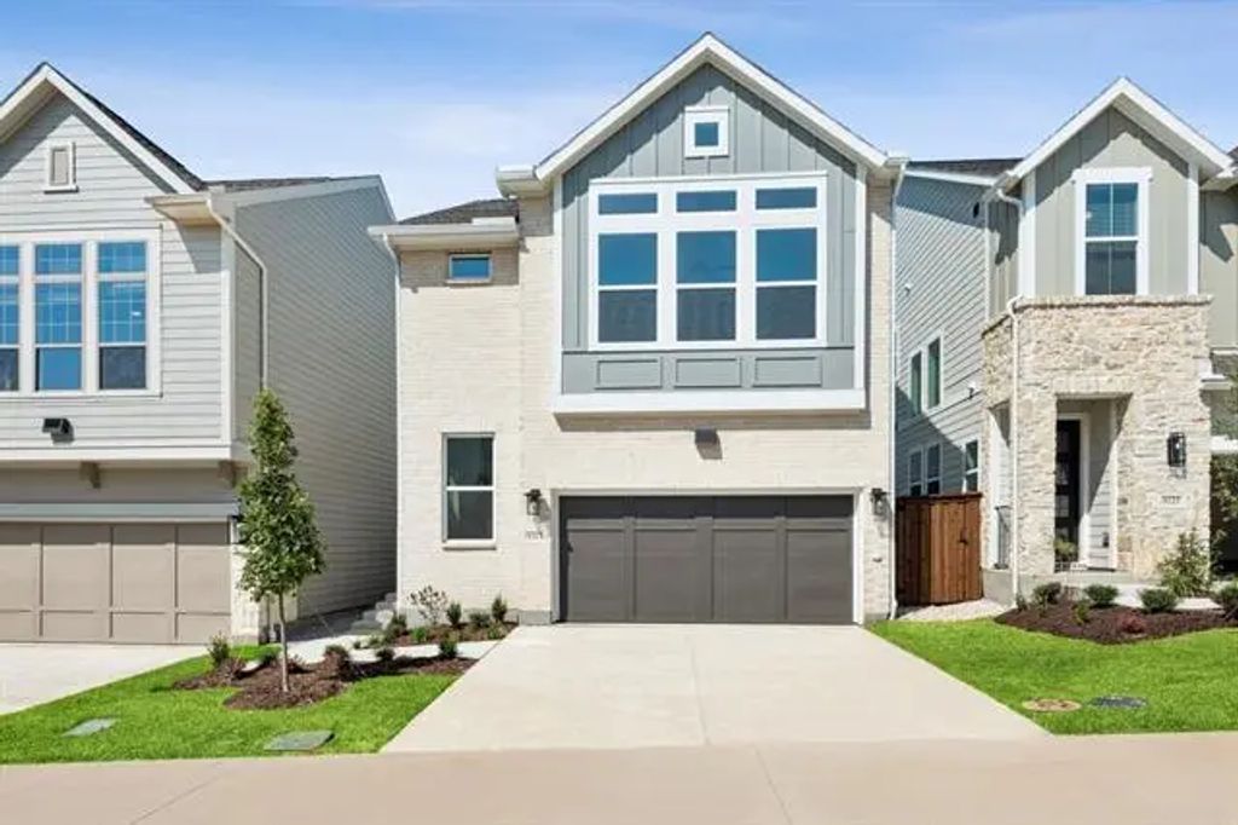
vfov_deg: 77.3
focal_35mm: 15
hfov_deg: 100.4
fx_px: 516
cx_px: 619
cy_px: 412
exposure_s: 1/850
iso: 200
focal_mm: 10
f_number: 8
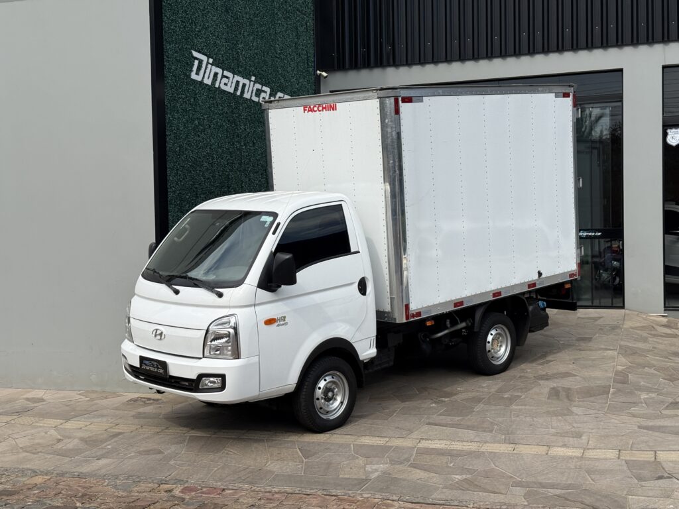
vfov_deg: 30.3
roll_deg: +0.5
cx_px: 340
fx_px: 942
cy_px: 254
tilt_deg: +0.1
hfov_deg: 39.7
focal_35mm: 48
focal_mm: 6.76
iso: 64
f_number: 1.78
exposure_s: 1/2976
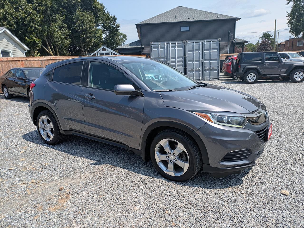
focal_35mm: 25
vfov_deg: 54.9
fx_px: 220
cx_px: 152
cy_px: 114
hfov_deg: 69.4
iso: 46
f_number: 1.89
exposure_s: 1/2155
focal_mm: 5.43
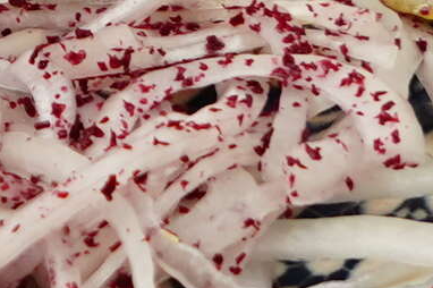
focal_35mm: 283
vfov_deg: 4.8
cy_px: -181
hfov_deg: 7.2
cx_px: -224
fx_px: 3401
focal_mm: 24
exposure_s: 1/160
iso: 640
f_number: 4
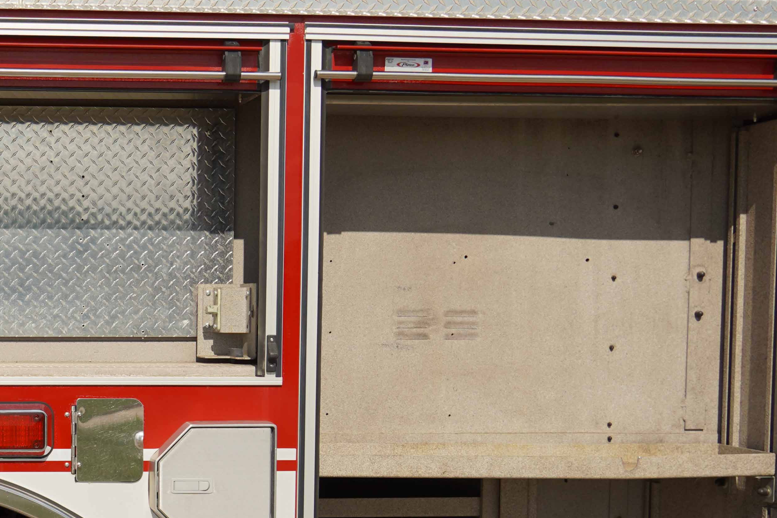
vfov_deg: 20.8
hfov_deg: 28.7
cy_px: 385
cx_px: -24
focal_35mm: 65
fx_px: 1403
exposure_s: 1/1000
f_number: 5
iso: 100
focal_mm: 18
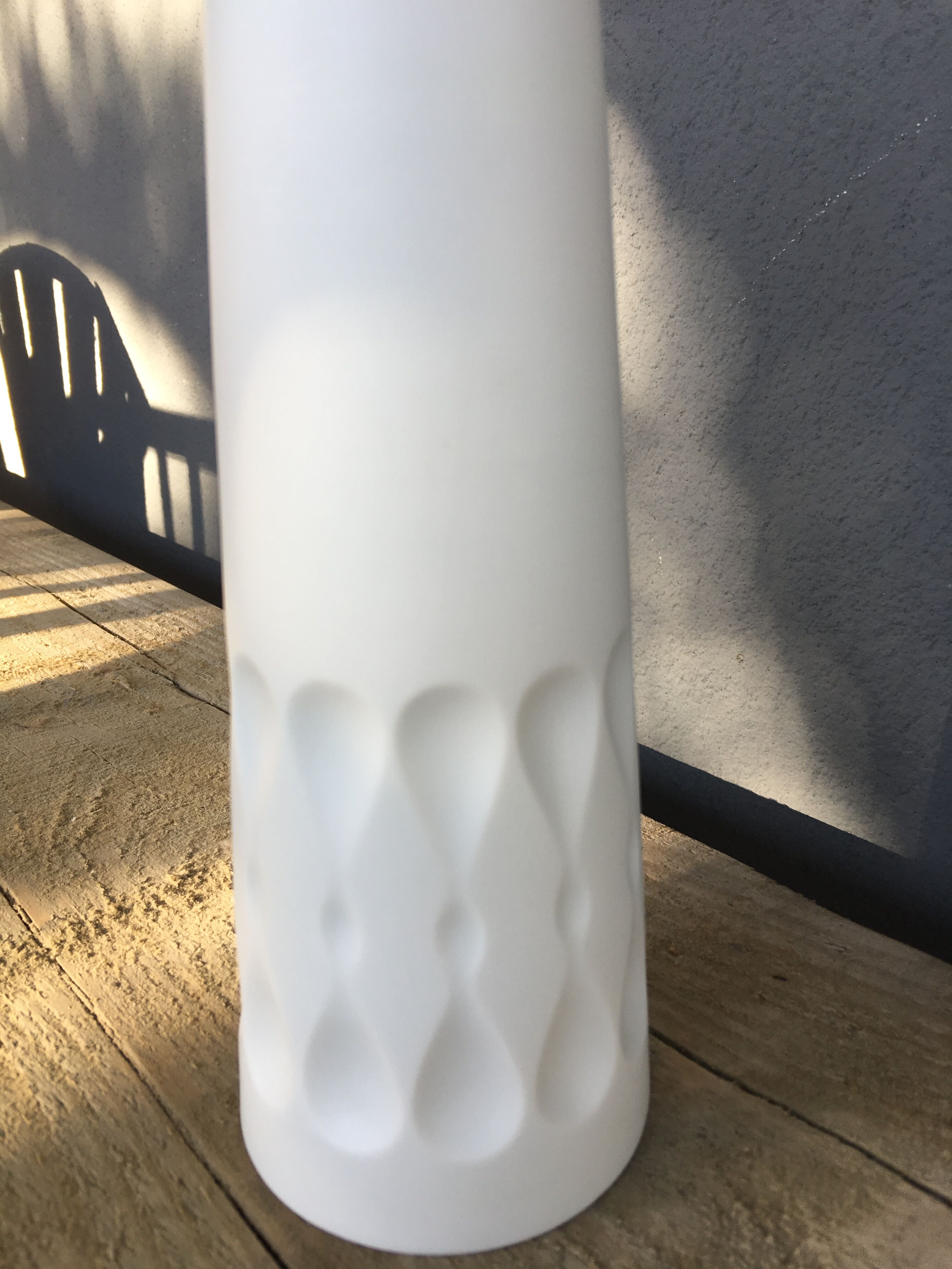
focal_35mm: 29
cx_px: 476
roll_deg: +0.1
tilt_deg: -17.5
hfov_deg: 48.2
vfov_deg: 61.7
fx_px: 1063
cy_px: 634
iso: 25
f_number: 2.2
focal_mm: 4.15
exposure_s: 1/158
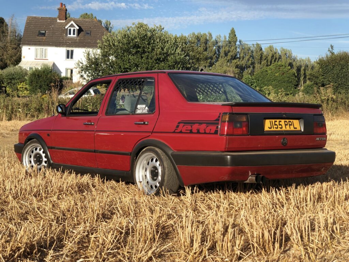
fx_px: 524
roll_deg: -1.6
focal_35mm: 52
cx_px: 174
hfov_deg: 36.8
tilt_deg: -3.1
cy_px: 131
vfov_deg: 28.0
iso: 16
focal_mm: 6
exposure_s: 1/899
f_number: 2.4
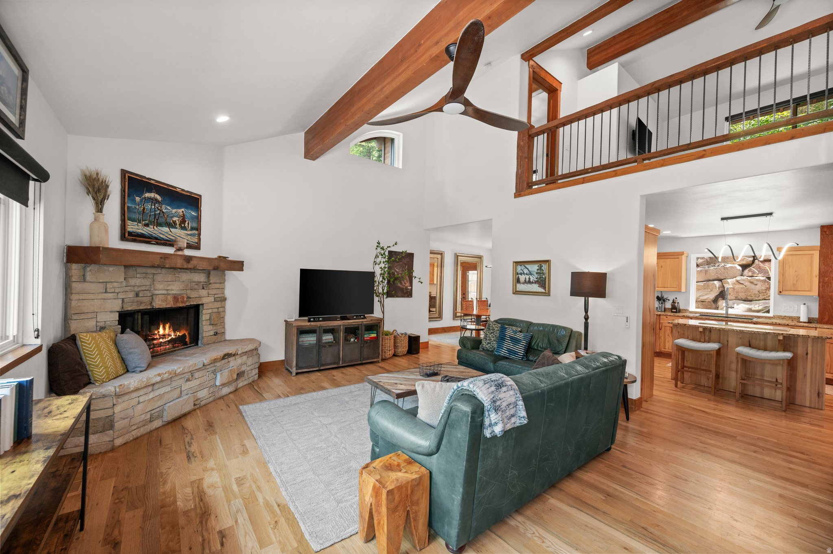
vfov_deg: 81.1
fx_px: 324
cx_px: 416
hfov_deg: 104.3
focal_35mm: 14
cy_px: 277
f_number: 7.1
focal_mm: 14
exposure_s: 1/10
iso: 500
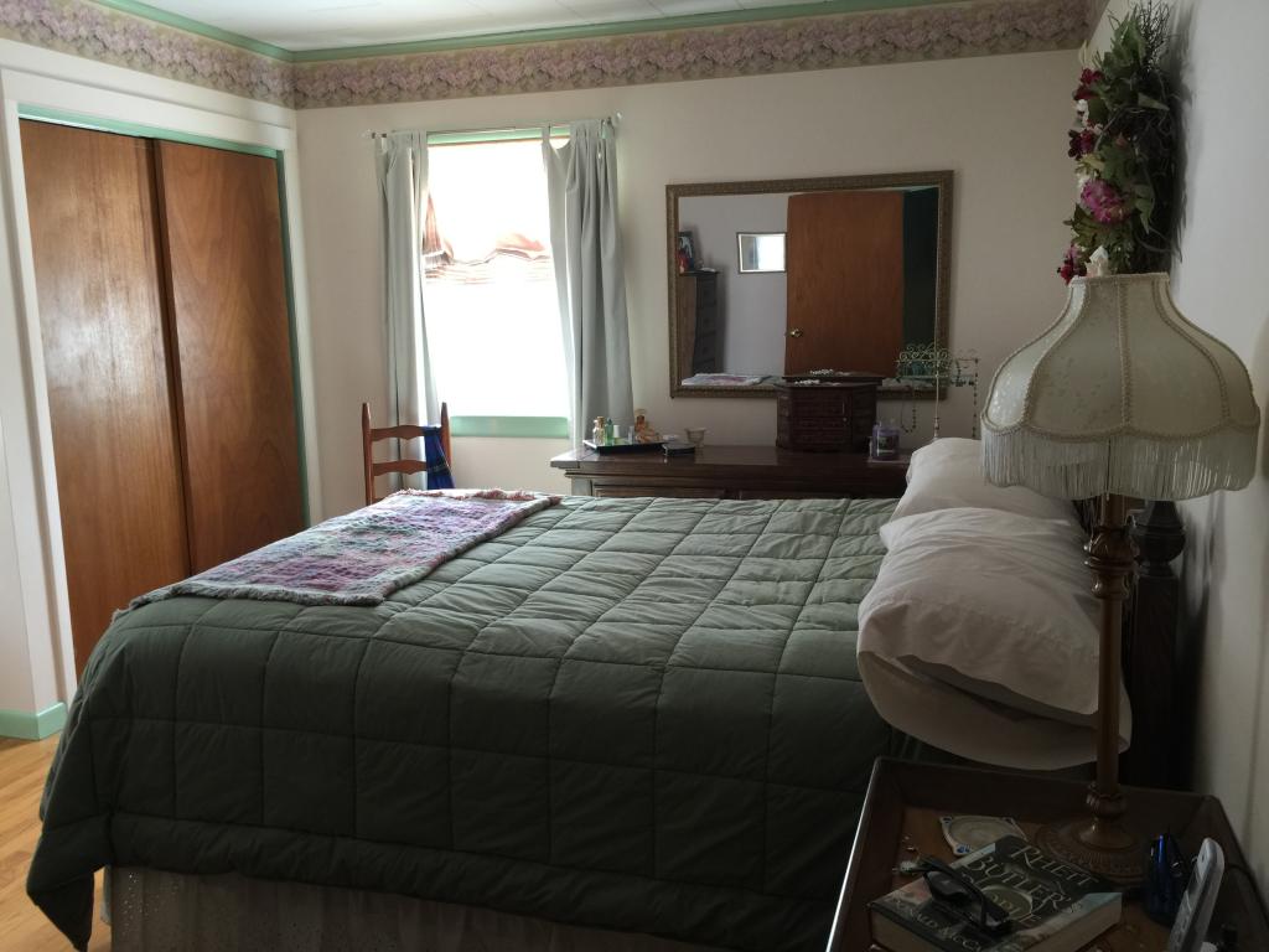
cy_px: 476
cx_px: 634
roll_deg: +1.2
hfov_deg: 61.7
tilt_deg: -9.7
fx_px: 1063
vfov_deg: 48.2
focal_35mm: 29
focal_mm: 4.15
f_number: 2.2
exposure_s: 1/15
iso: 50
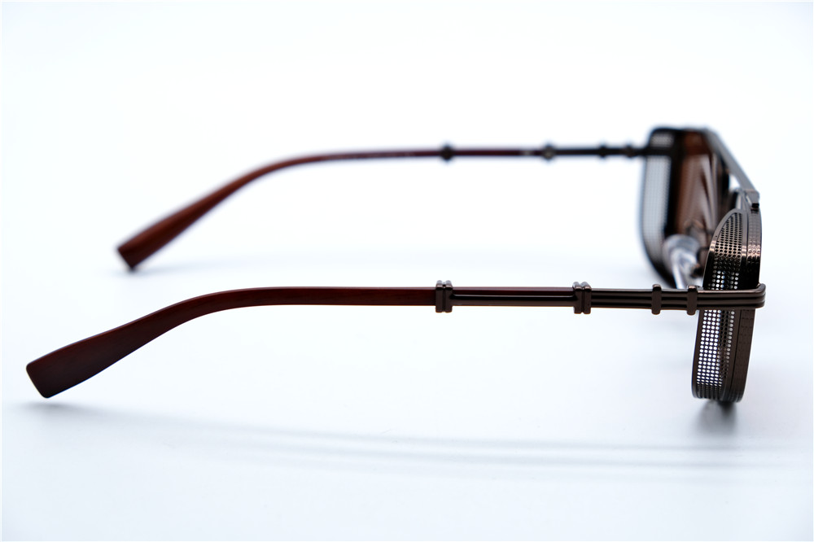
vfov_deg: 16.4
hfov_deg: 24.5
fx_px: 1876
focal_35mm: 83
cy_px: 271
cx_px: 407
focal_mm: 55
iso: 160
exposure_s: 1/150
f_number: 5.6
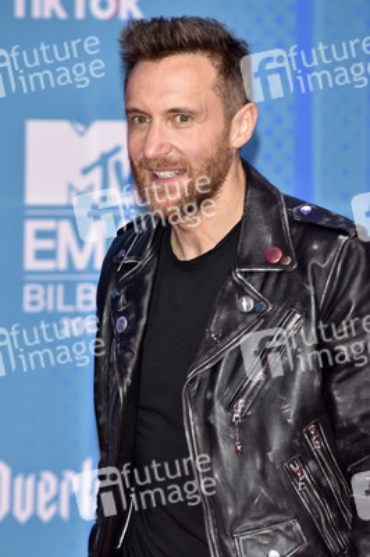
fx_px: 3088
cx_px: 185
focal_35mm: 200
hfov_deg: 6.9
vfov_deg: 10.3
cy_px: 278
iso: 2000
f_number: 4.5
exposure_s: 1/250
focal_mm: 200
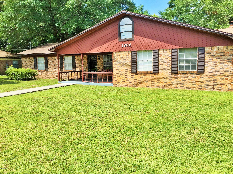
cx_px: 116
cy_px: 87
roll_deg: -0.3
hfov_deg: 61.7
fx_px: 195
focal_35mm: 29
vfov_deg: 48.2
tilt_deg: -6.3
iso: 32
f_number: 2.2
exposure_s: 1/942
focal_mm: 4.15
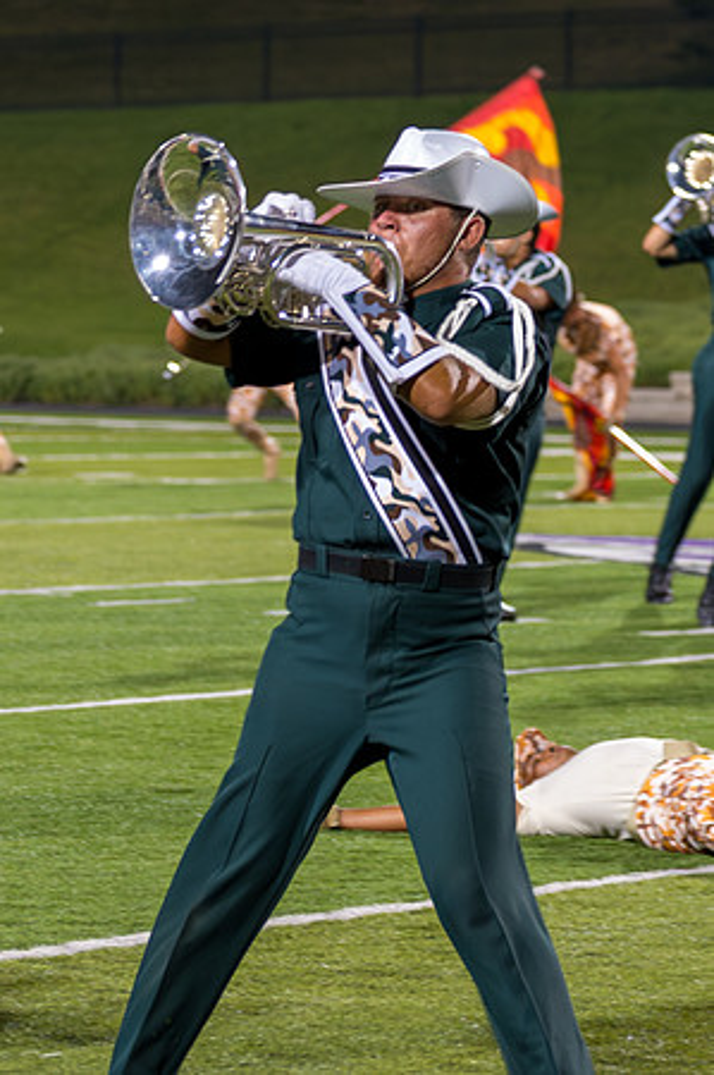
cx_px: 359
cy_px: 283
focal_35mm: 212
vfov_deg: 9.7
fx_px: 6332
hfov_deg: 6.5
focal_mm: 95
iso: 2000
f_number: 4.5
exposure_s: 1/160
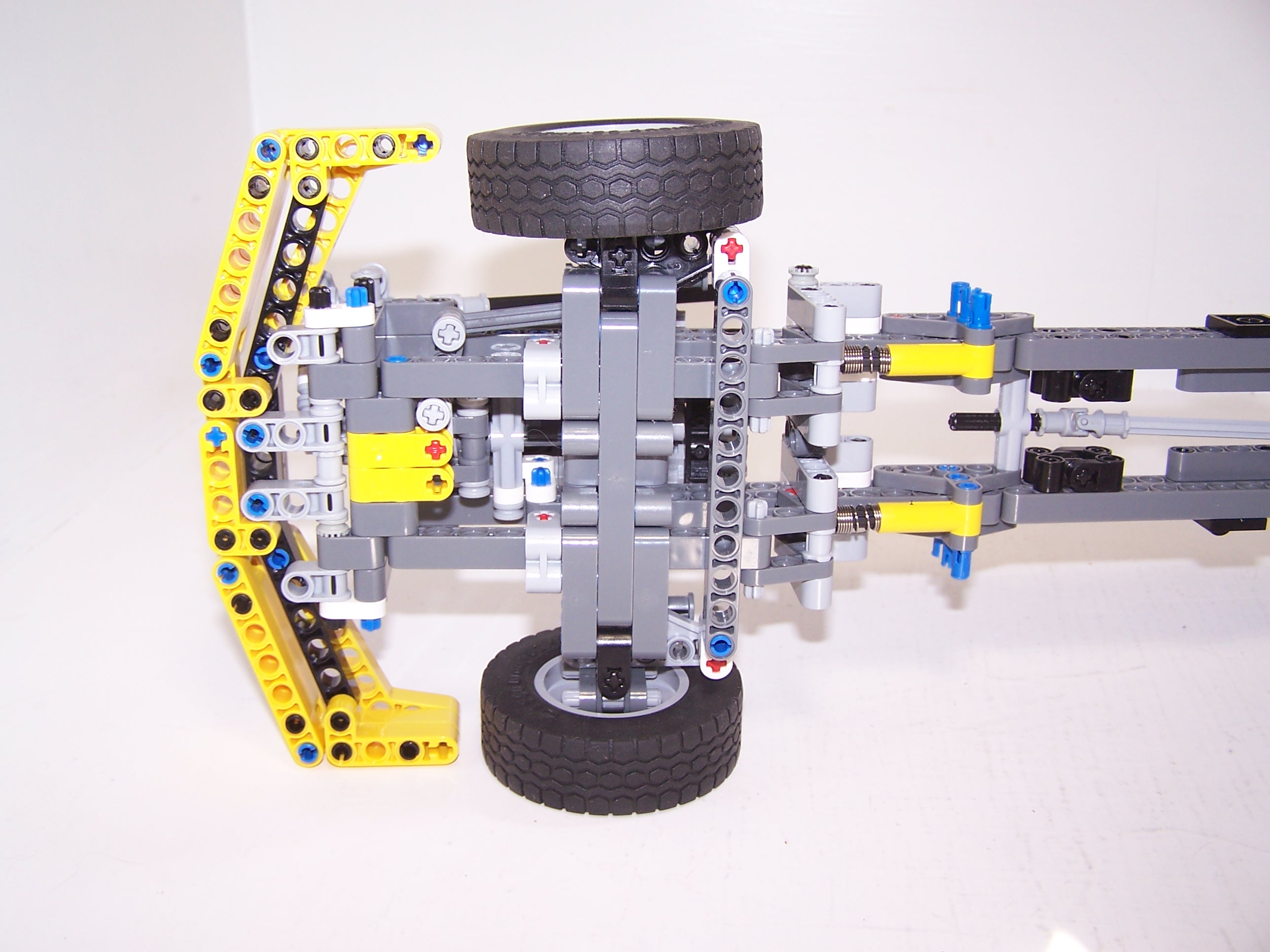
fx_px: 1394
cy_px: 476
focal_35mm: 38
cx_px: 635
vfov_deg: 37.7
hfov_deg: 49.0
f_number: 2.8
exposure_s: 1/60
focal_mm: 6.3
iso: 80
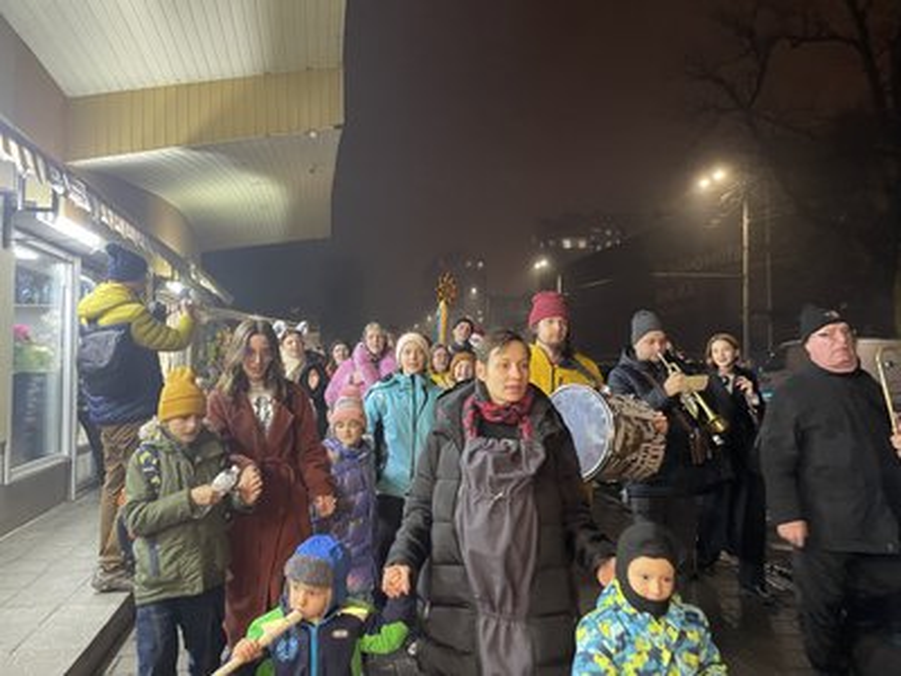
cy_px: 338
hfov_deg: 67.3
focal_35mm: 26
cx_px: 450
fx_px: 677
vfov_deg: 53.1
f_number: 1.6
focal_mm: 4.2
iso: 320
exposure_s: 1/33
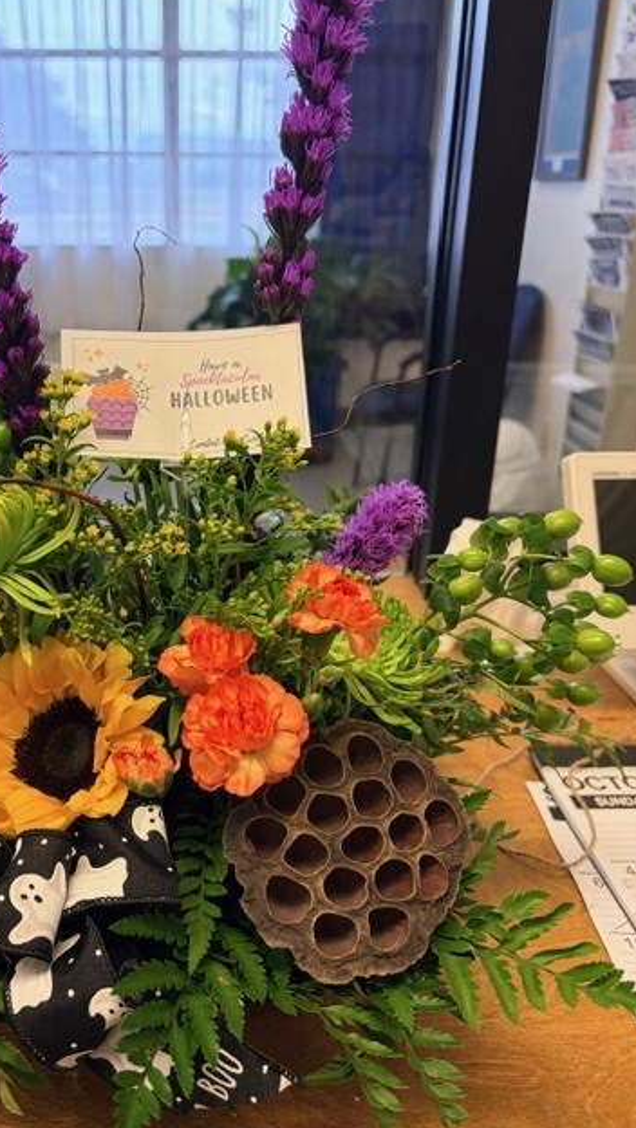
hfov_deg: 39.7
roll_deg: -0.4
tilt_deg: -22.1
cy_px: 554
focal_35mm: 29
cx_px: 208
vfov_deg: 66.0
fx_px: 869
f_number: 1.6
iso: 125
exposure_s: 1/162
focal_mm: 5.96
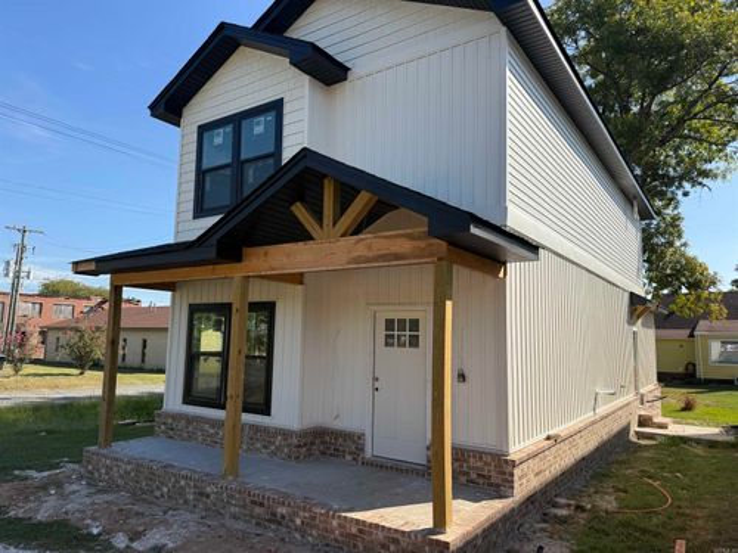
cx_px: 369
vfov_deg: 56.8
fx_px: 512
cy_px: 276
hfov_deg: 71.6
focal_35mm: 24
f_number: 1.78
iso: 80
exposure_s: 1/3145
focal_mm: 6.76
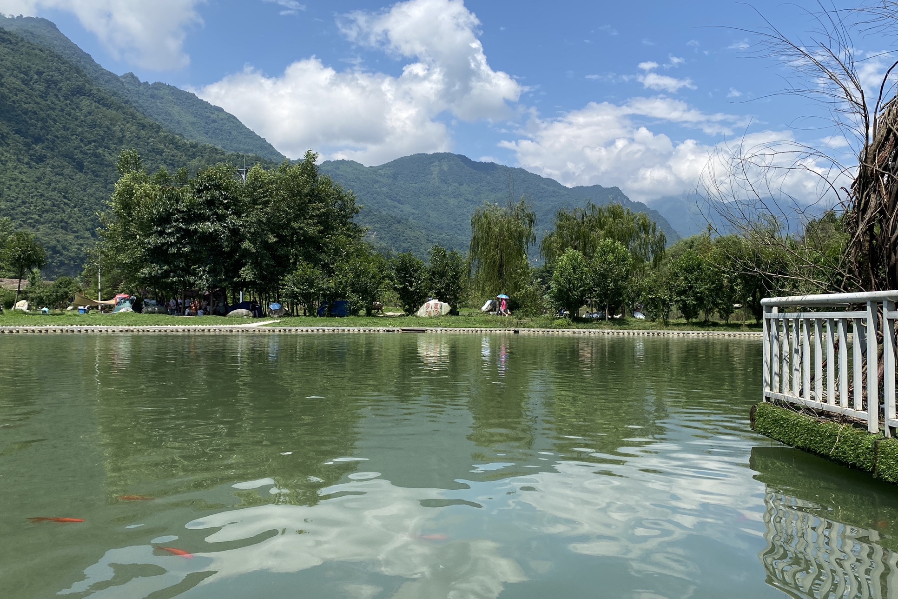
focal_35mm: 28
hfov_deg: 65.5
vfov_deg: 46.4
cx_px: 450
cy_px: 293
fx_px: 698
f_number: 1.8
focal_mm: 4.25
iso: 32
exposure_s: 1/3401
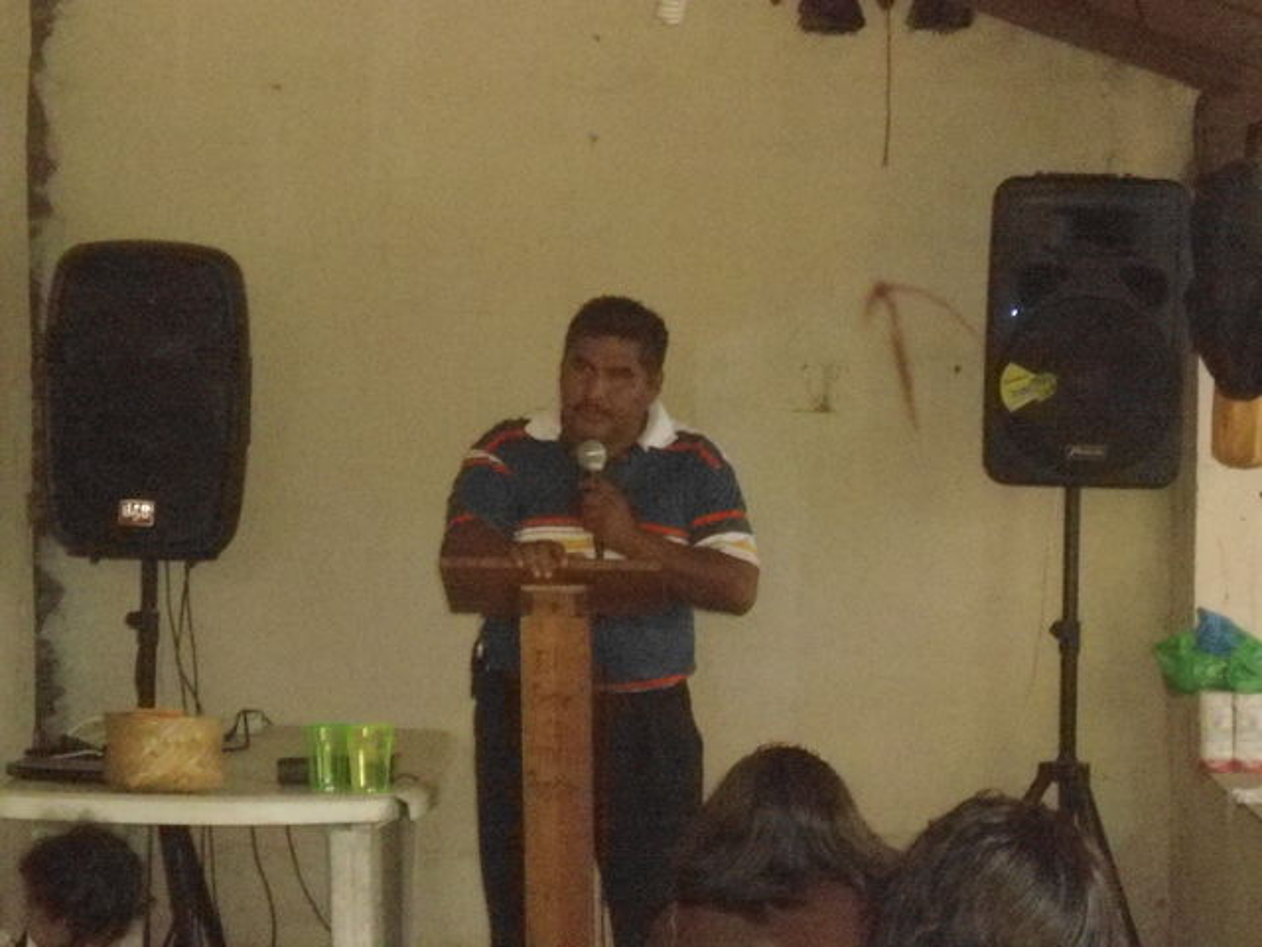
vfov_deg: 14.1
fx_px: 3828
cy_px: 474
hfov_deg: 18.7
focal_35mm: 105
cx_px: 631
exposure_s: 1/60
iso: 1600
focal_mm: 18.8
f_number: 5.9
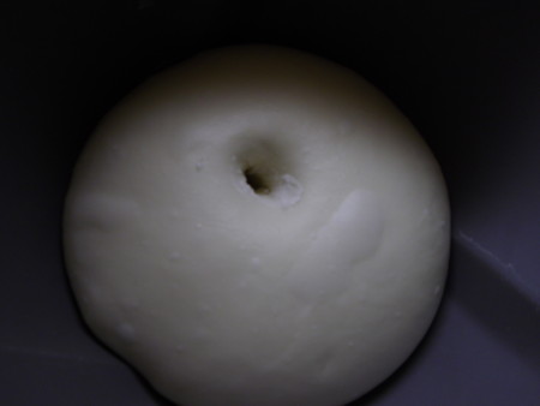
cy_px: 203
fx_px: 499
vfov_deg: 44.2
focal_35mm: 32
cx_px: 270
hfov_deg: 56.8
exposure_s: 1/50
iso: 123
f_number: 3.5
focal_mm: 5.8
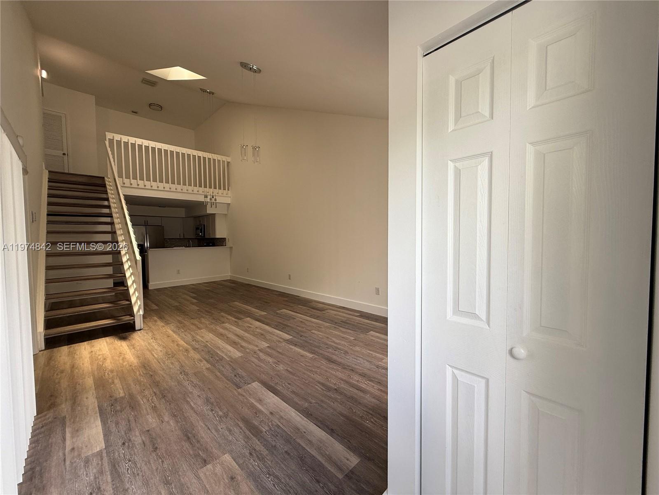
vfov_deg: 85.7
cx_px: 330
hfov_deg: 102.1
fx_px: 267
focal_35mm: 14
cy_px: 248
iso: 50
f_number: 2.2
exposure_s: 1/99
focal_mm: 2.22
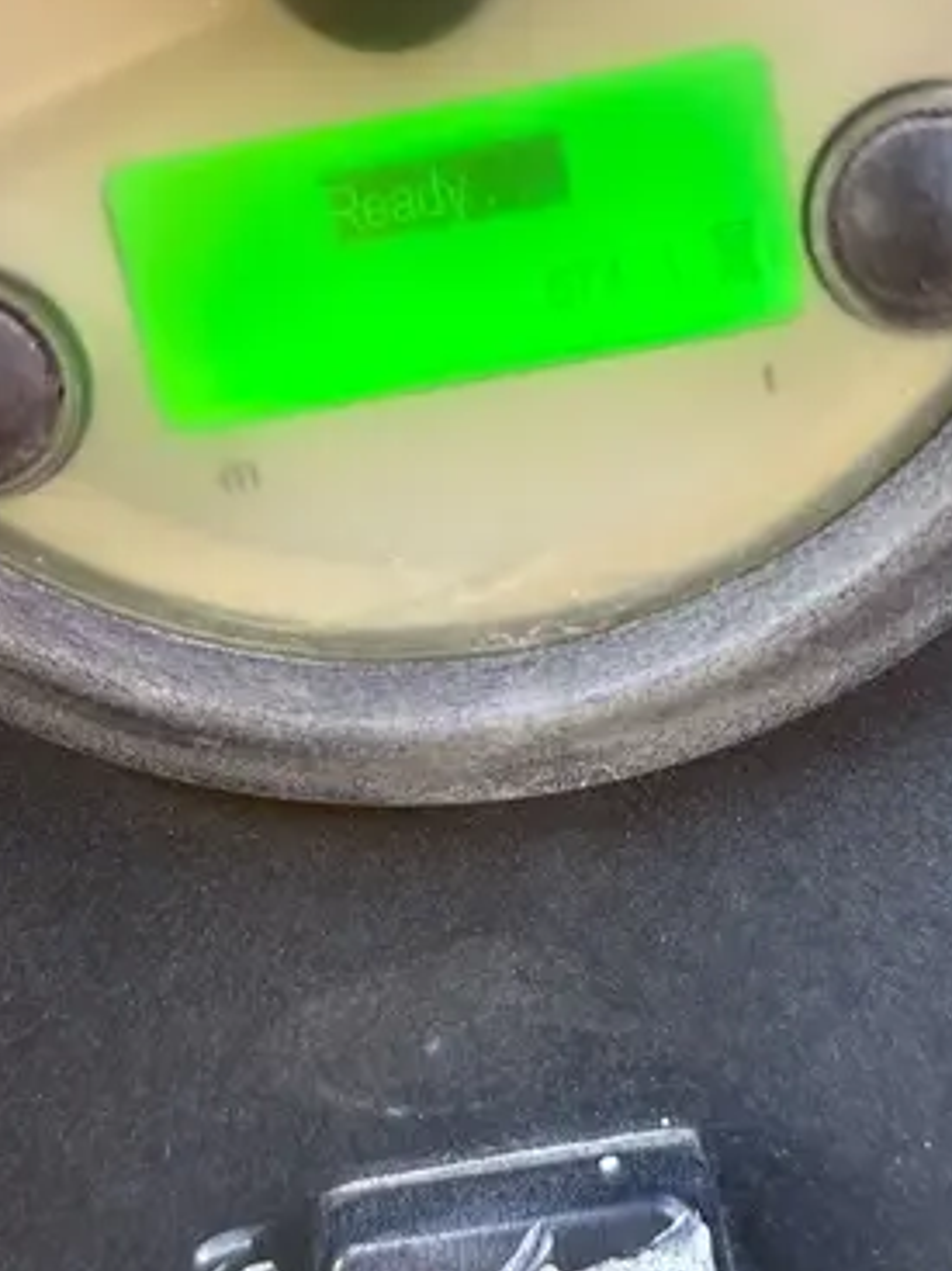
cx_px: 537
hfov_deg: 28.0
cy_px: 504
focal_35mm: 52
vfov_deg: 36.7
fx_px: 1908
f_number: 1.6
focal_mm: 5.96
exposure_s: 1/109
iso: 125
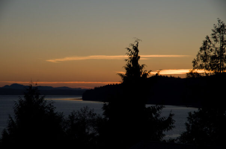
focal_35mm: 117
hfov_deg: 17.5
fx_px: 733
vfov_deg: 11.7
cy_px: 74
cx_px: 113
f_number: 10
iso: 200
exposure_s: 1/250
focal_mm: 78
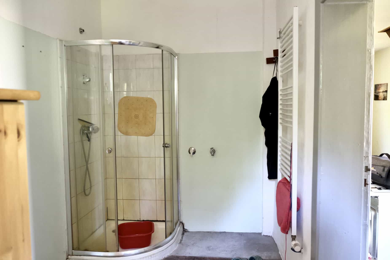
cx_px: 195
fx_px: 292
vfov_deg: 47.9
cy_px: 130
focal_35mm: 27
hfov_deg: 67.4
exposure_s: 1/25
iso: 3200
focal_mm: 18
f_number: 2.8
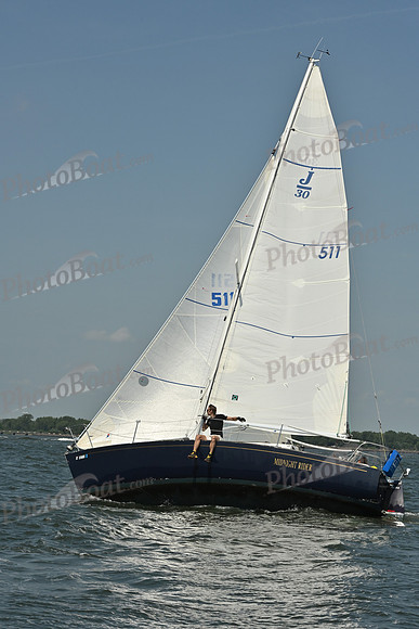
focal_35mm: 95
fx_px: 1657
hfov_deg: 14.4
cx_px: 210
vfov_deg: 21.5
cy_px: 314
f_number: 14
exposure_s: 1/1250
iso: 320
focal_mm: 95
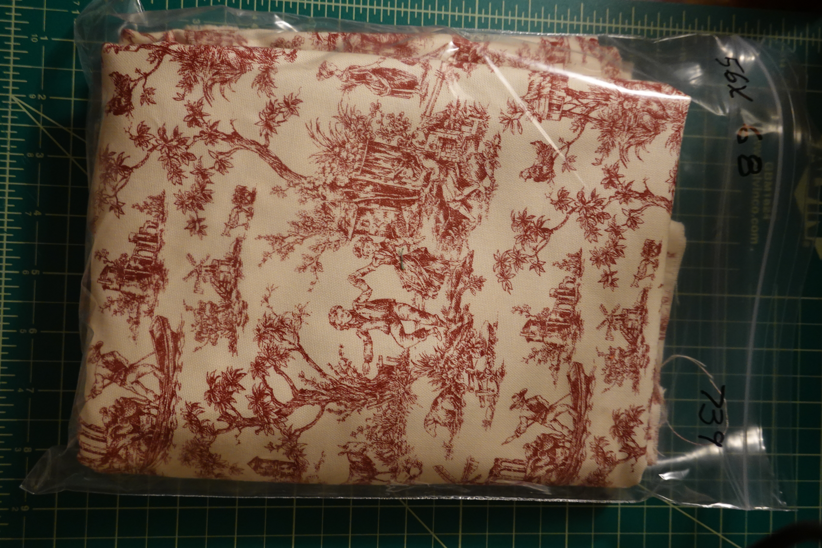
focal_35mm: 30
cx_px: 411
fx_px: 685
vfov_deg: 43.6
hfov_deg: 61.9
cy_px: 274
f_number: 3.2
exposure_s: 1/25
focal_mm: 11.06
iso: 800
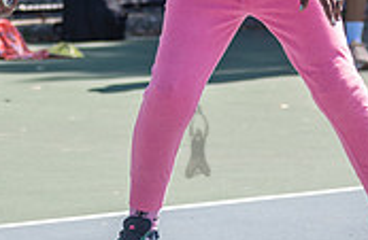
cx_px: 260
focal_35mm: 394
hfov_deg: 5.3
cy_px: -111
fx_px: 4002
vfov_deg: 3.4
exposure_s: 1/1250
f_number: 3.5
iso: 200
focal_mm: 105
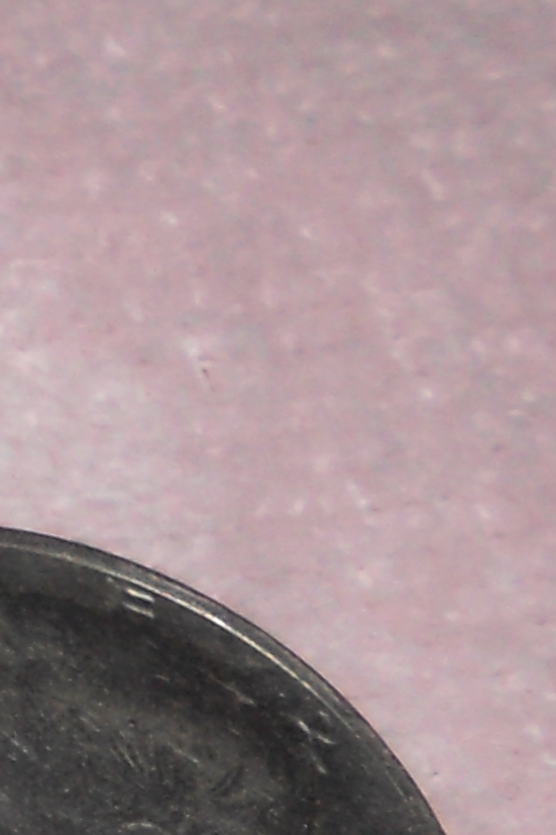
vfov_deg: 12.5
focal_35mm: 161
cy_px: 935
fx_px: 3731
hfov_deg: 7.1
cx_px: -1383
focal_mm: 5.8
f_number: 8.8
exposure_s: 1/25
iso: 80
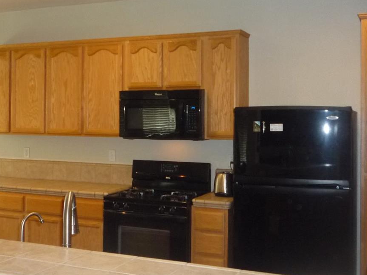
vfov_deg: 27.9
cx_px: 135
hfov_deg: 36.6
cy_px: 108
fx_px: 551
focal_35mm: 52
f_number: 3.3
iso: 320
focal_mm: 5.2
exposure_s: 1/30
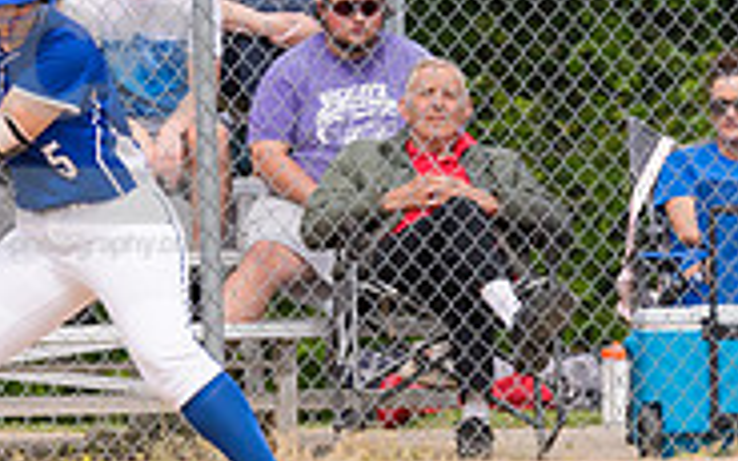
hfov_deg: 2.2
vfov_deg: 1.4
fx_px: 19328
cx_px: 88
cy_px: 116
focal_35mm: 961
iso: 320
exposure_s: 1/1600
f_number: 5.6
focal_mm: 200
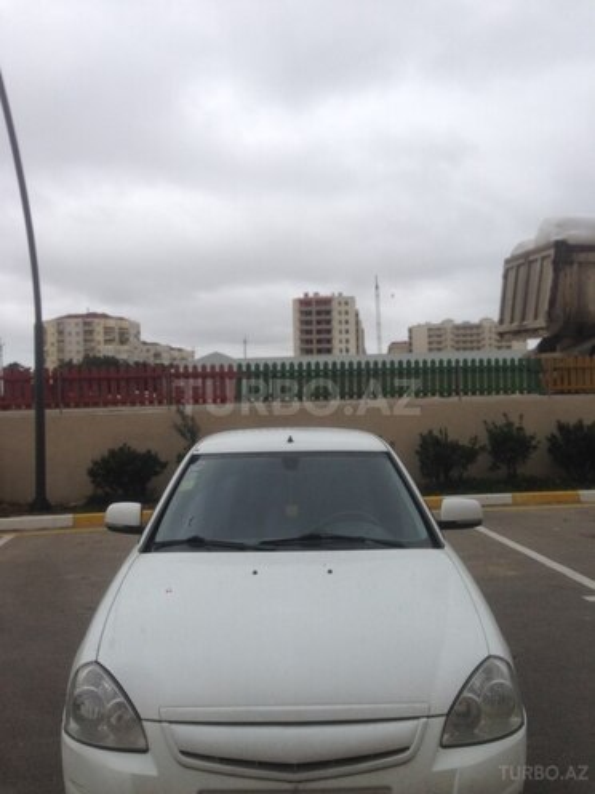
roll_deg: +2.1
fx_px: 756
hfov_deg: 42.9
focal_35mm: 33
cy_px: 397
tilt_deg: +0.4
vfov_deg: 55.4
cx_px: 298
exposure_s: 1/542
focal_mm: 4.12
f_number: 2.4
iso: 50
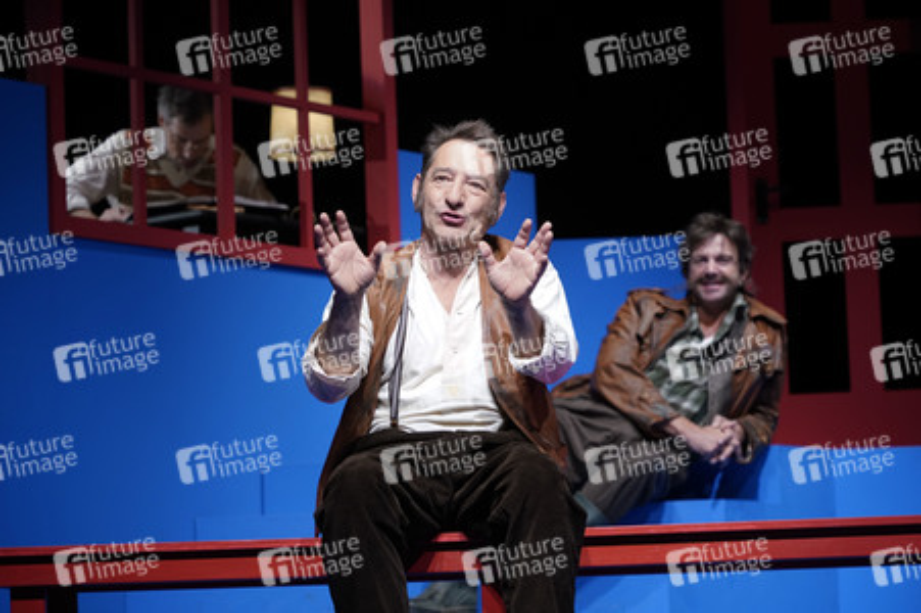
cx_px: 460
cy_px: 306
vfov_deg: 9.9
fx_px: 3553
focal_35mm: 139
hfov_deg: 14.8
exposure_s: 1/400
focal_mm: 139
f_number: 5.6
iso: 2000
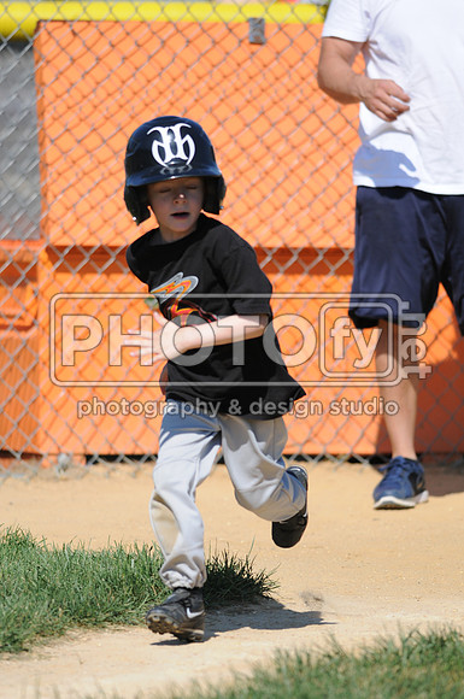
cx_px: 232
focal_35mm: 450
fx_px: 8725
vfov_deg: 4.6
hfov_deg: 3.0
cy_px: 350
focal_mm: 300
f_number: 4
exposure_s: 1/2000
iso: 200
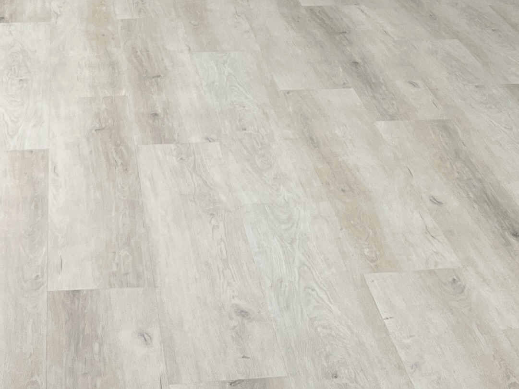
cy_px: -143
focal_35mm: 97
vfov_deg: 14.5
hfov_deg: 20.2
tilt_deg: -7.1
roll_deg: -1.5
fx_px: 1454
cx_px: 253
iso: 40
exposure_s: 1/122
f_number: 1.6
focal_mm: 5.1
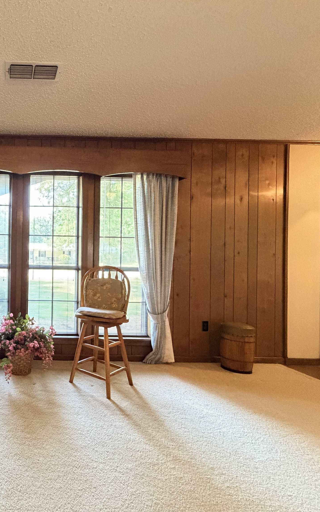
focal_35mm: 20
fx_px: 279
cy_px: 257
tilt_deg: -0.2
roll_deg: -0.8
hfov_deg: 50.4
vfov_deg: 85.1
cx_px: 13
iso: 800
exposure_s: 1/60
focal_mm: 2.22
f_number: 2.2
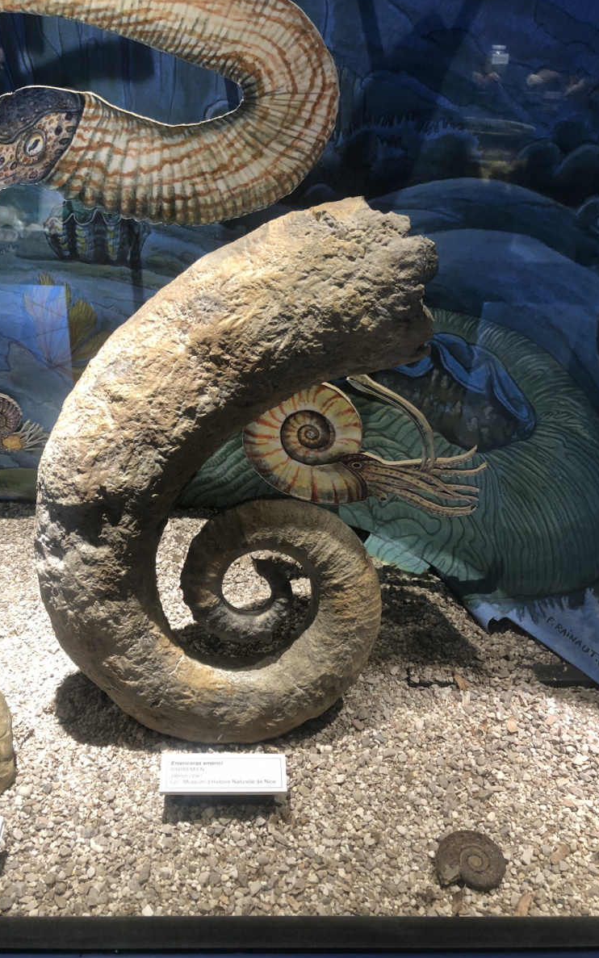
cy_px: 477
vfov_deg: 62.9
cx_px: 254
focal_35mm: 30
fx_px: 783
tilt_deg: -30.0
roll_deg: -2.6
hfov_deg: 41.7
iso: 40
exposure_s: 1/33
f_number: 1.8
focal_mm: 3.99
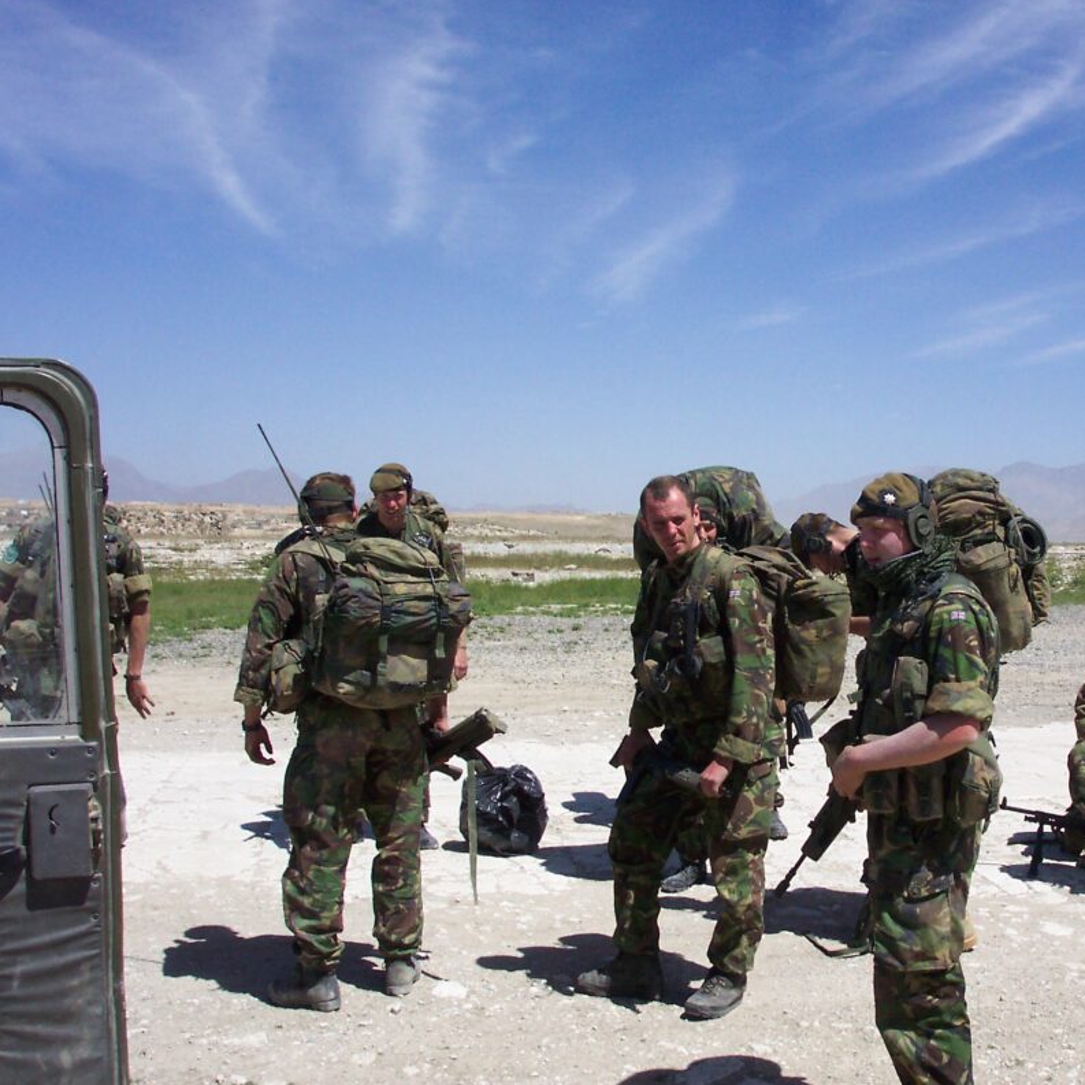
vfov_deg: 37.6
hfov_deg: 36.9
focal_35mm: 45
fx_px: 1596
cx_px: 777
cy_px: 540
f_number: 9.5
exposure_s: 1/350
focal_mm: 7.5
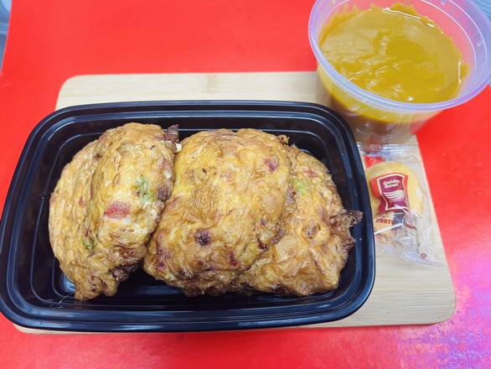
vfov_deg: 53.1
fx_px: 369
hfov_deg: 67.3
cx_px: 246
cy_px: 184
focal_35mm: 26
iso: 80
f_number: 1.5
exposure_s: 1/60
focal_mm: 5.7
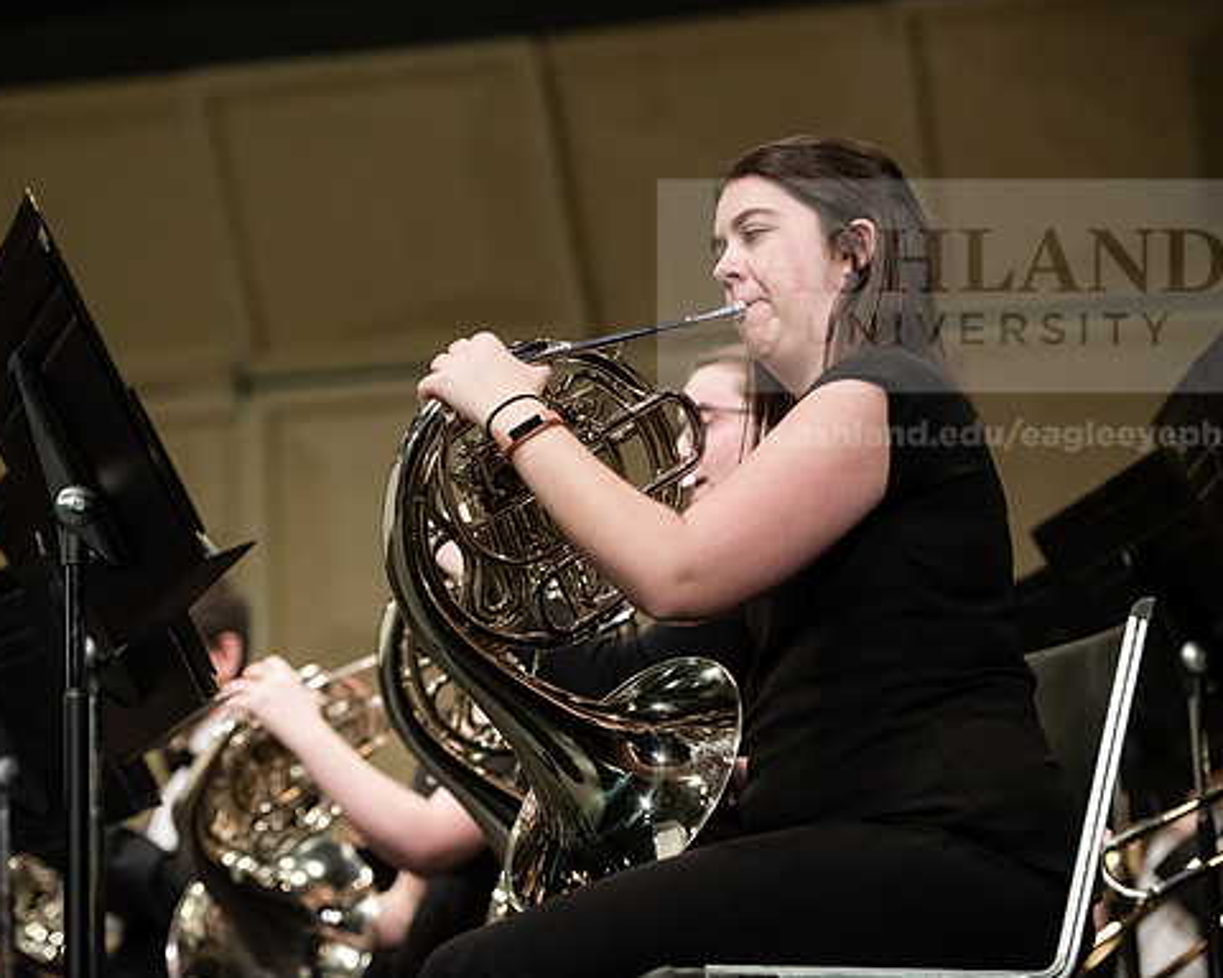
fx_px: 4597
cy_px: 488
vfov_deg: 12.1
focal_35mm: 127
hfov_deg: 15.2
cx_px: 581
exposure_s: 1/250
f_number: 3.2
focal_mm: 112
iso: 3200
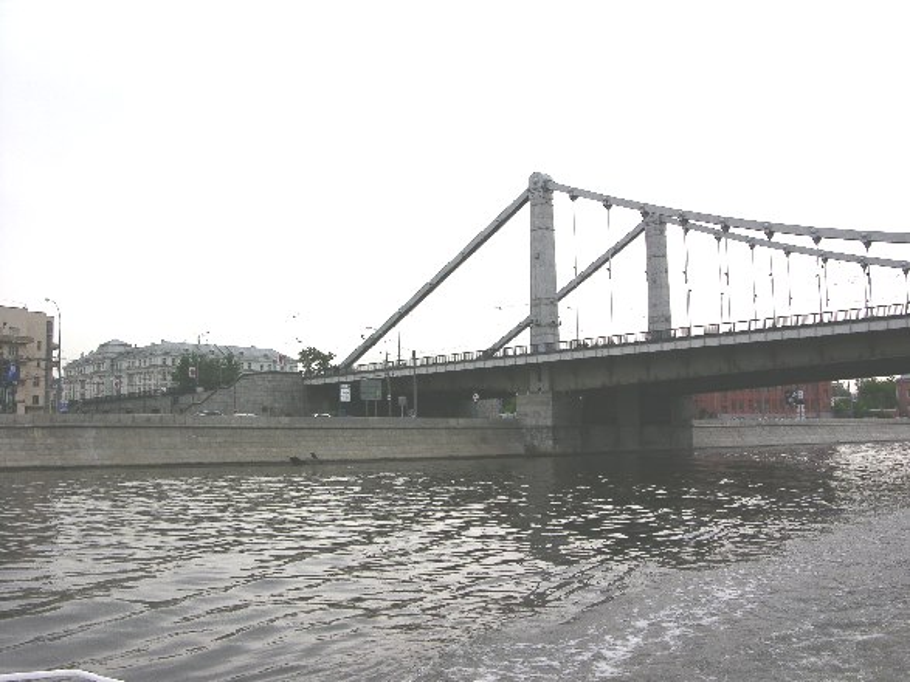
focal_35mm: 35
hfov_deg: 52.6
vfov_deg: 40.7
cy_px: 341
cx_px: 455
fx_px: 920
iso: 50
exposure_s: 1/87.8
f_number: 6.3
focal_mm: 8.9
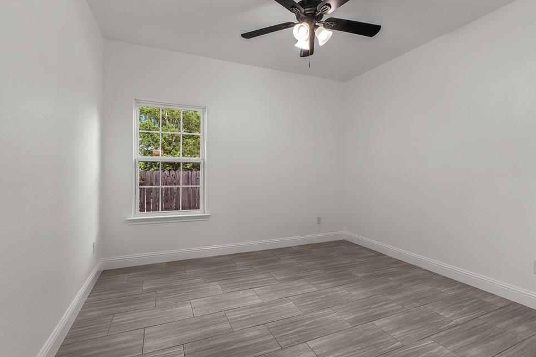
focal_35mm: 17
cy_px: 171
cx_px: 267
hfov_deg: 93.4
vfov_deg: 70.5
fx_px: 252
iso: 200
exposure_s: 1/4
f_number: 10
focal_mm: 10.6
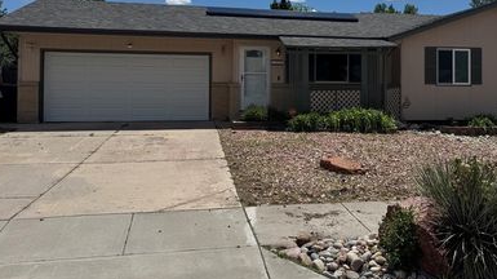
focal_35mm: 34
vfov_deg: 34.0
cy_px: 74
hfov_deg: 57.7
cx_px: 290
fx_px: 448
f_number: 1.78
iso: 80
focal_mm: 6.76
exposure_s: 1/7937
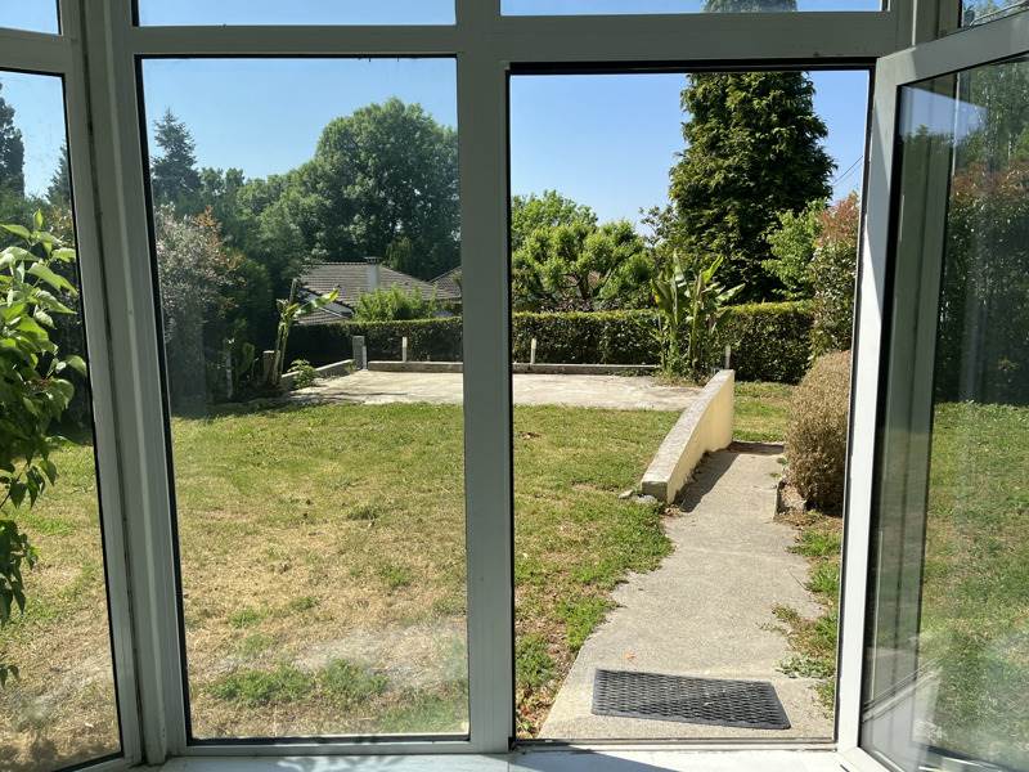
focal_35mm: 26
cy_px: 386
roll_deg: -1.0
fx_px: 773
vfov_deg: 53.1
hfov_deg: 67.3
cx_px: 514
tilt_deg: -10.5
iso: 50
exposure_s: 1/2825
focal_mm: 5.1
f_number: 1.6
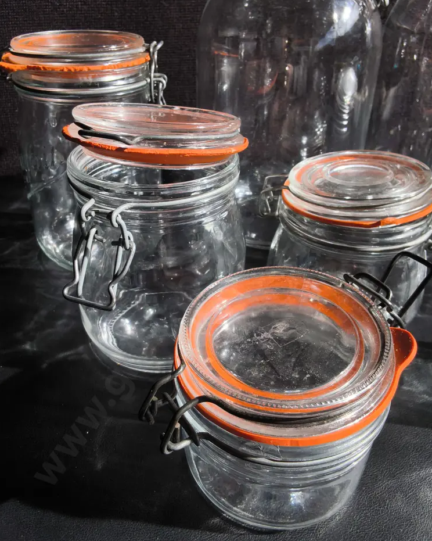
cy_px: 246
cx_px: 219
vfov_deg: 60.4
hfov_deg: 49.9
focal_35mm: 29
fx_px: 464
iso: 32
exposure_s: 1/1786
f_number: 2
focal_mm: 2.87
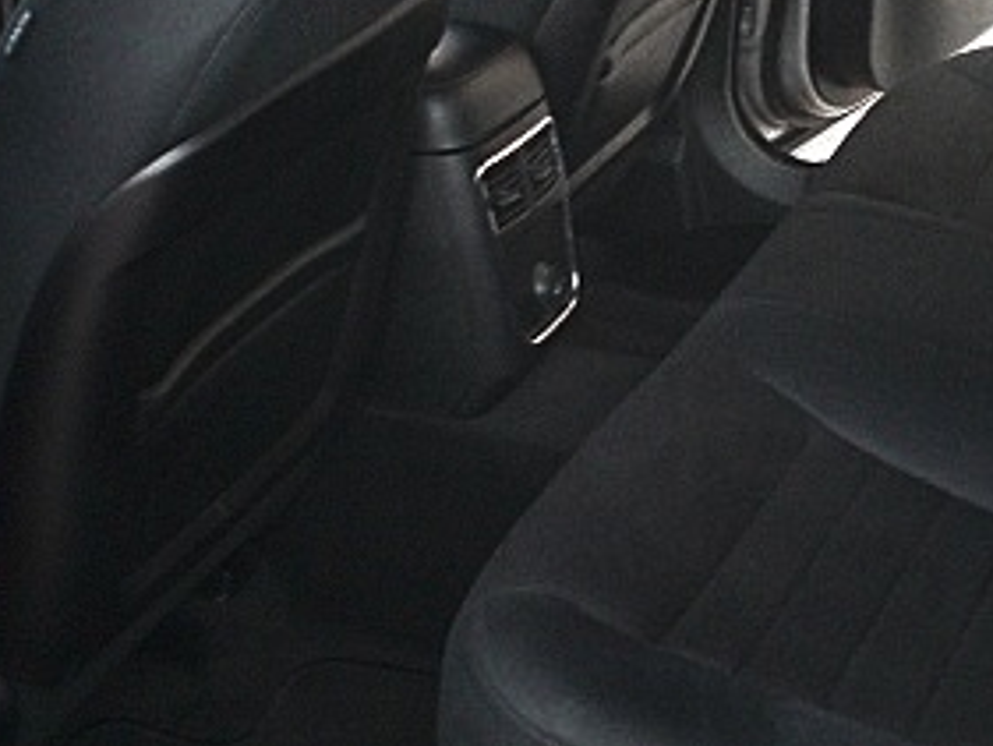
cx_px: 572
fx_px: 2353
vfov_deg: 18.0
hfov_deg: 23.8
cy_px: 290
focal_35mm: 82
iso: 800
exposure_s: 1/100
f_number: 2.8
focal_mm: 6.3
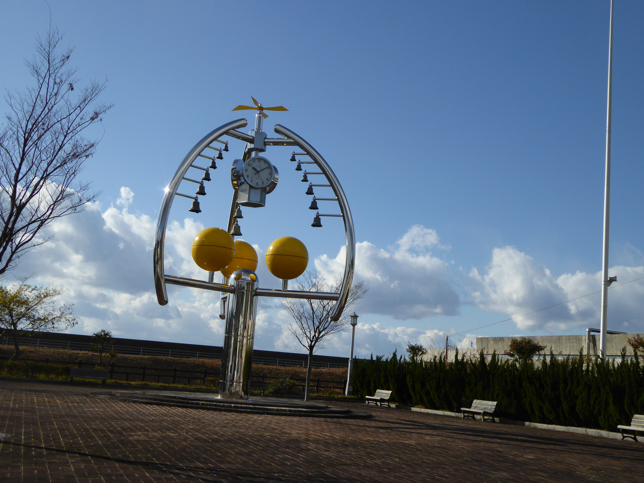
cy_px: 242
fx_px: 856
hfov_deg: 41.2
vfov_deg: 31.5
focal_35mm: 46
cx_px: 322
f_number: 3.9
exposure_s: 1/1600
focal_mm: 7.8
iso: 100
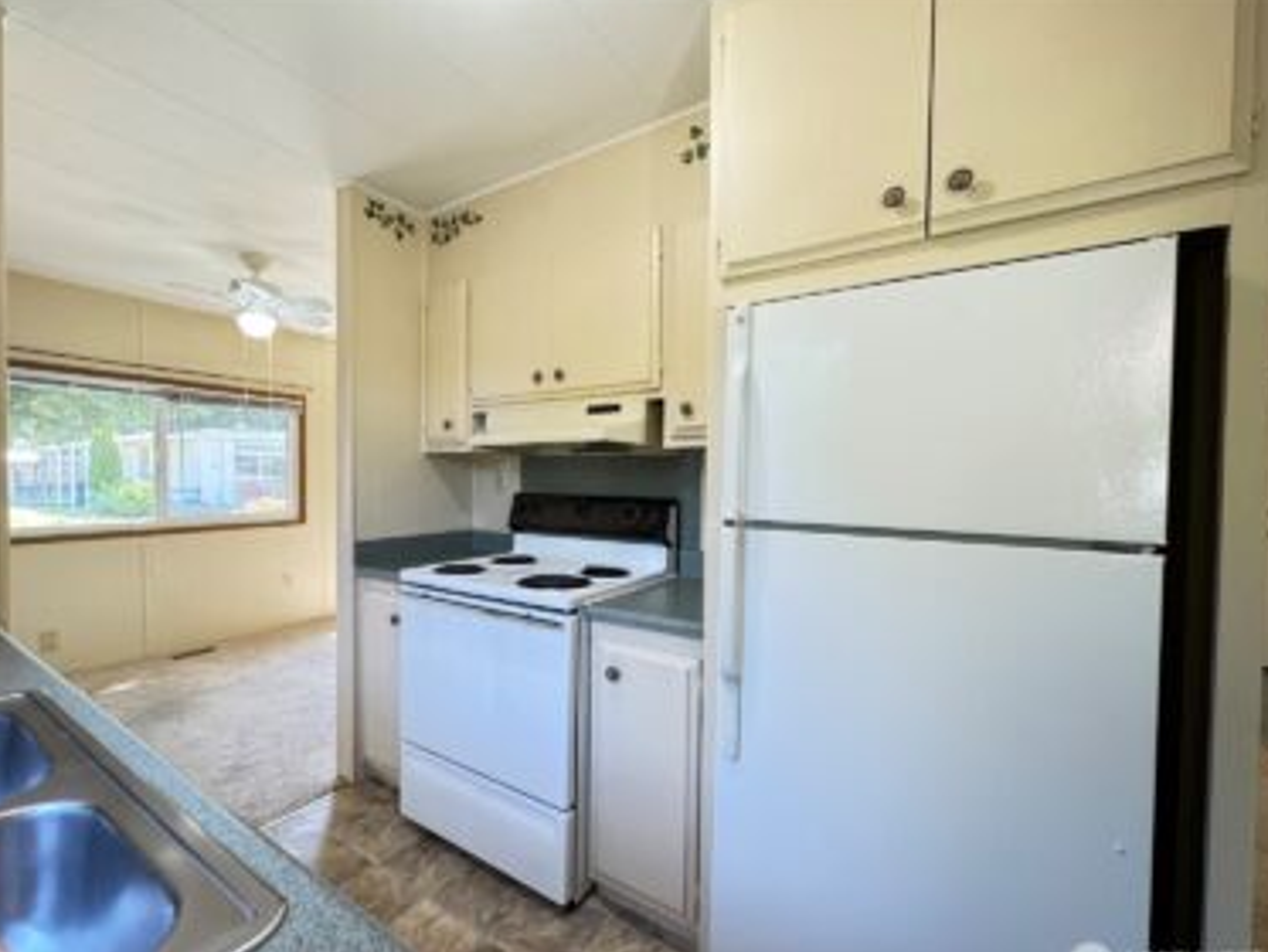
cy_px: 490
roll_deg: -0.5
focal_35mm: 15
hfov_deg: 98.1
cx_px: 609
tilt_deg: -1.3
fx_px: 550
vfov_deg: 81.8
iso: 250
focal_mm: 2.22
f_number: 2.2
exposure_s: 1/41
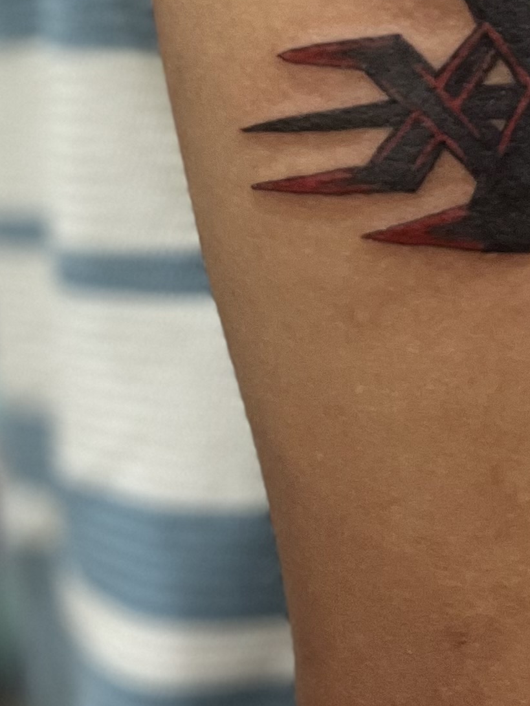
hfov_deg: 15.1
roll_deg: -1.5
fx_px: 1960
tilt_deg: -14.8
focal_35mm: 96
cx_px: 553
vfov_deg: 19.9
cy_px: 32
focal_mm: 5.1
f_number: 1.6
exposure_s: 1/50
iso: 400
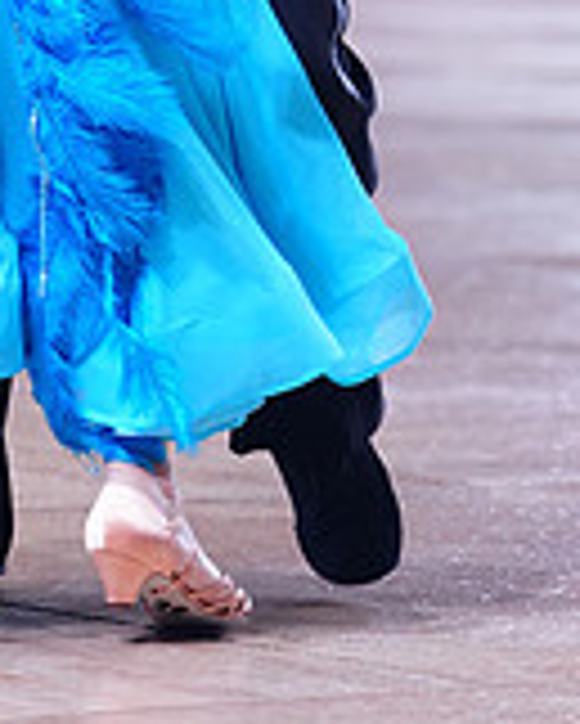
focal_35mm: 389
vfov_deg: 4.9
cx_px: 119
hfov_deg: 4.0
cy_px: -414
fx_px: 8339
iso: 1000
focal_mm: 115
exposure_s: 1/500
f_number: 2.8
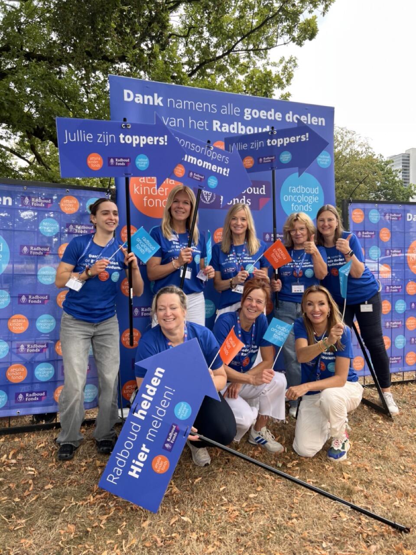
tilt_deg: -0.9
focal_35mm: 26
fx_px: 417
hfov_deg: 53.1
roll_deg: +1.7
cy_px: 278
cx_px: 208
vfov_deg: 67.3
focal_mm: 5.7
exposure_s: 1/361
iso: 50
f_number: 1.5
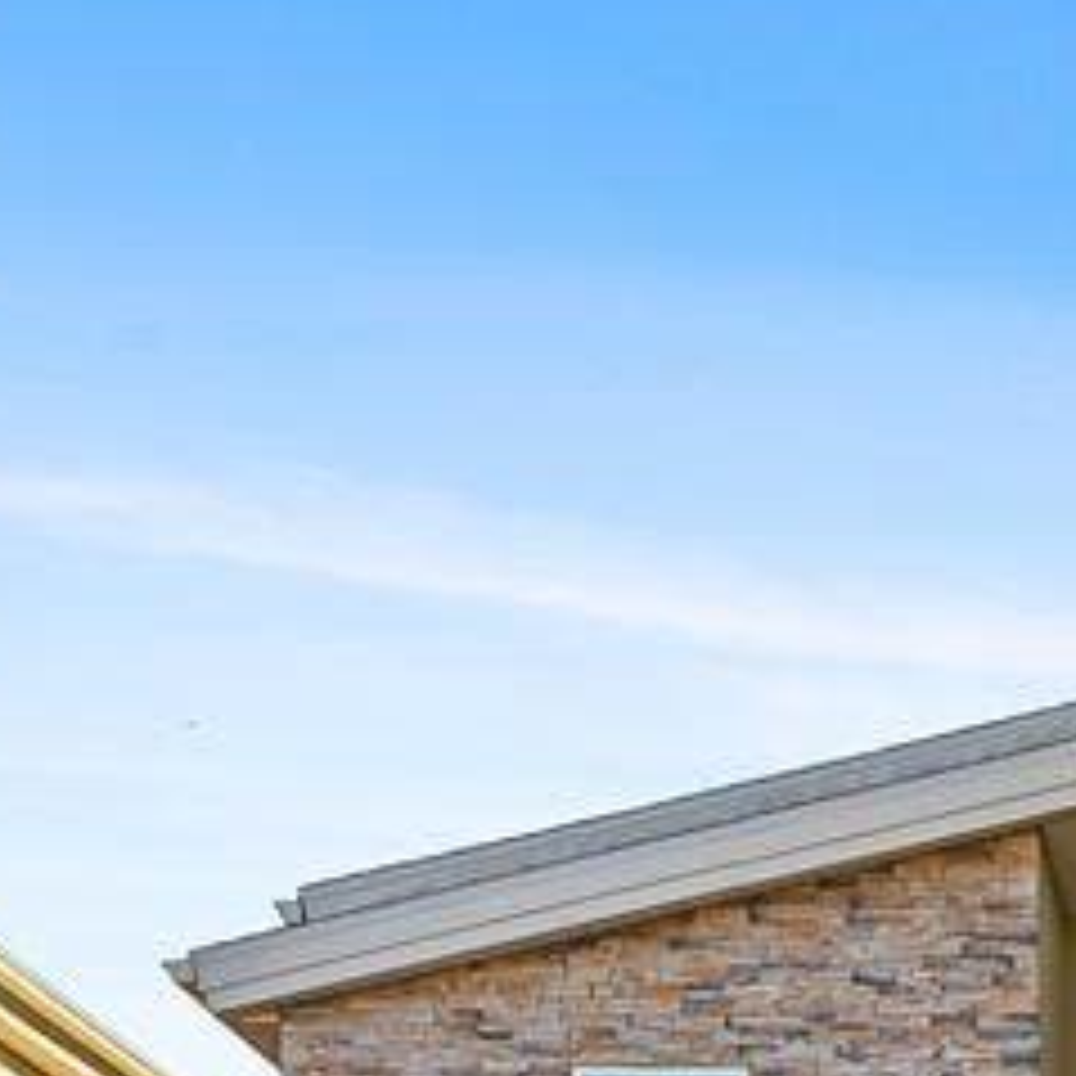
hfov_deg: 13.5
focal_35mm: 124
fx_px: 4361
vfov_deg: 13.5
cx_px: 1450
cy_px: 1425
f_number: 6.3
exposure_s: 1/800
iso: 1000
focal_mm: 34
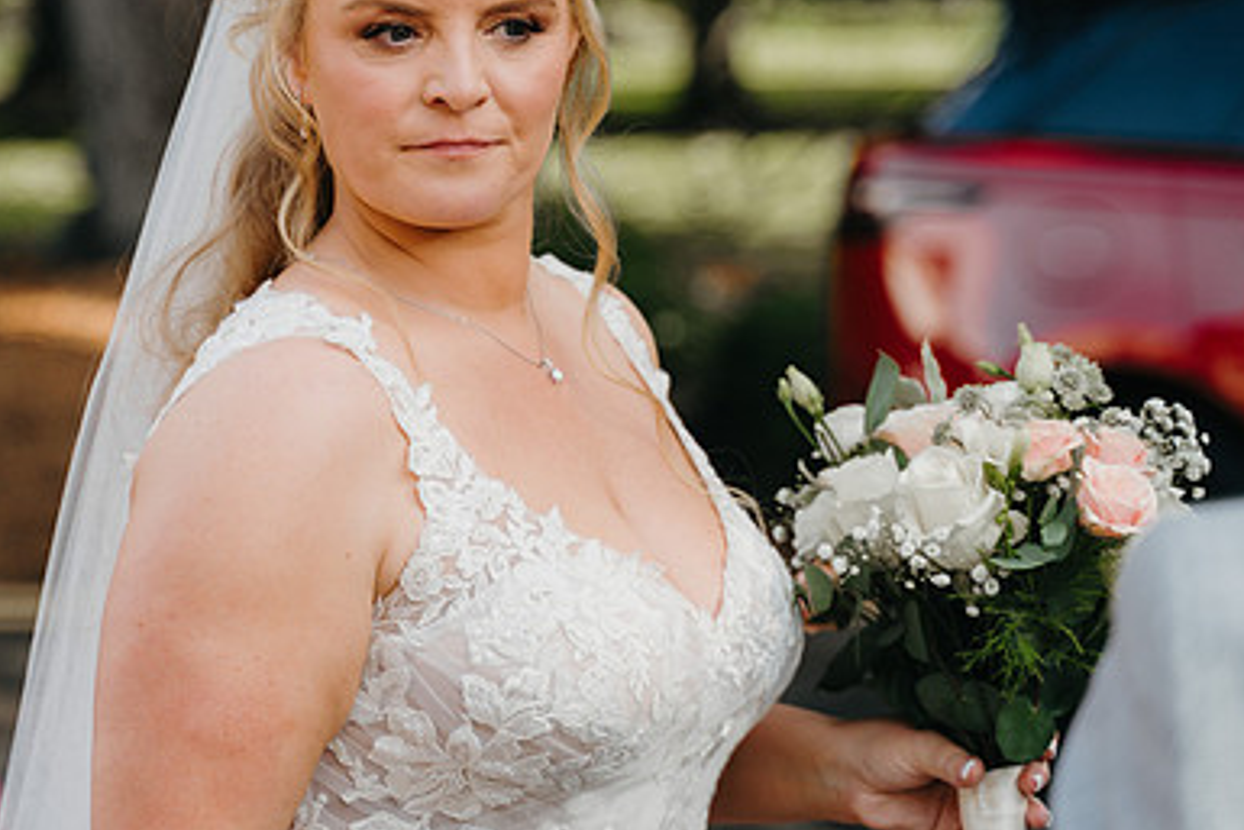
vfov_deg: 12.1
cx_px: 481
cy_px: 218
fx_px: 3906
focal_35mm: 113
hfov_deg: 18.1
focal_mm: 75
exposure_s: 1/500
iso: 100
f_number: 2.8
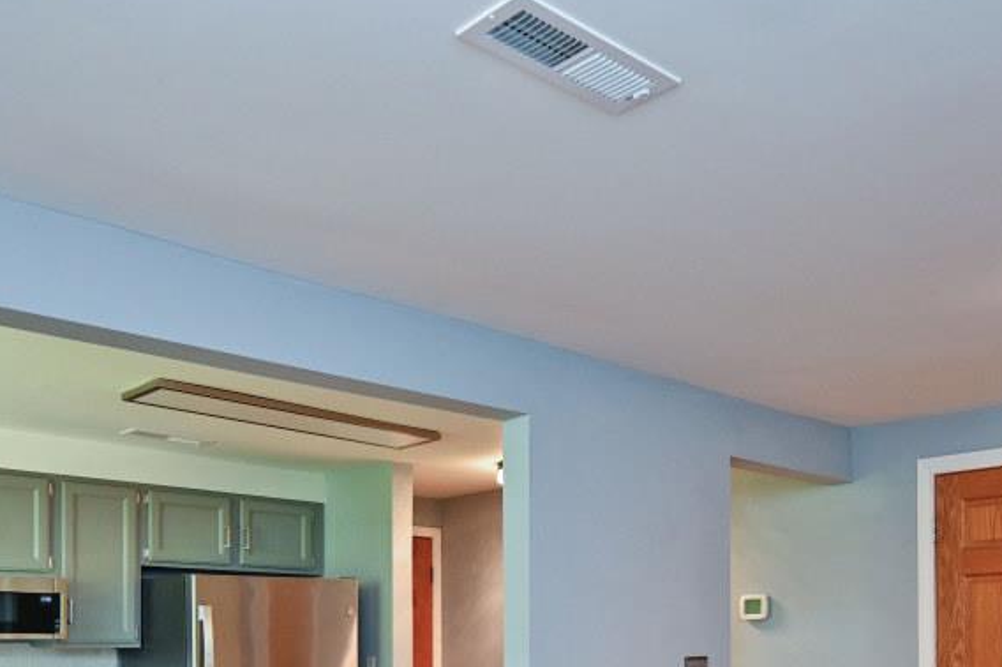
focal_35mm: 37
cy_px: 632
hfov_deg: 51.6
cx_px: 602
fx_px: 1029
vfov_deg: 33.5
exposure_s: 1/60
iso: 720
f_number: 4
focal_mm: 14
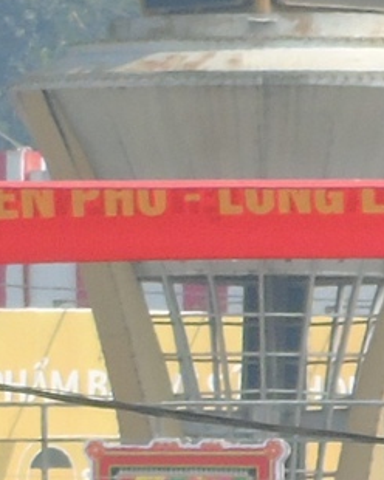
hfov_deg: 0.8
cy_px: 534
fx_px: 27787
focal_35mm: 1956
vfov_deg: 1.0
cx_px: 1180
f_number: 4.8
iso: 80
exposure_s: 1/200
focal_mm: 43
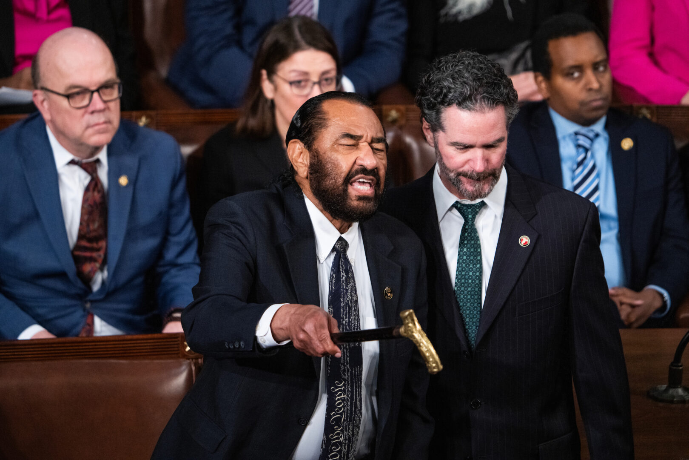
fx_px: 7253
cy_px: 230
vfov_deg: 3.6
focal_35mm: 379
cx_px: 344
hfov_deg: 5.4
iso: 5000
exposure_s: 1/500
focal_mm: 379
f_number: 6.3
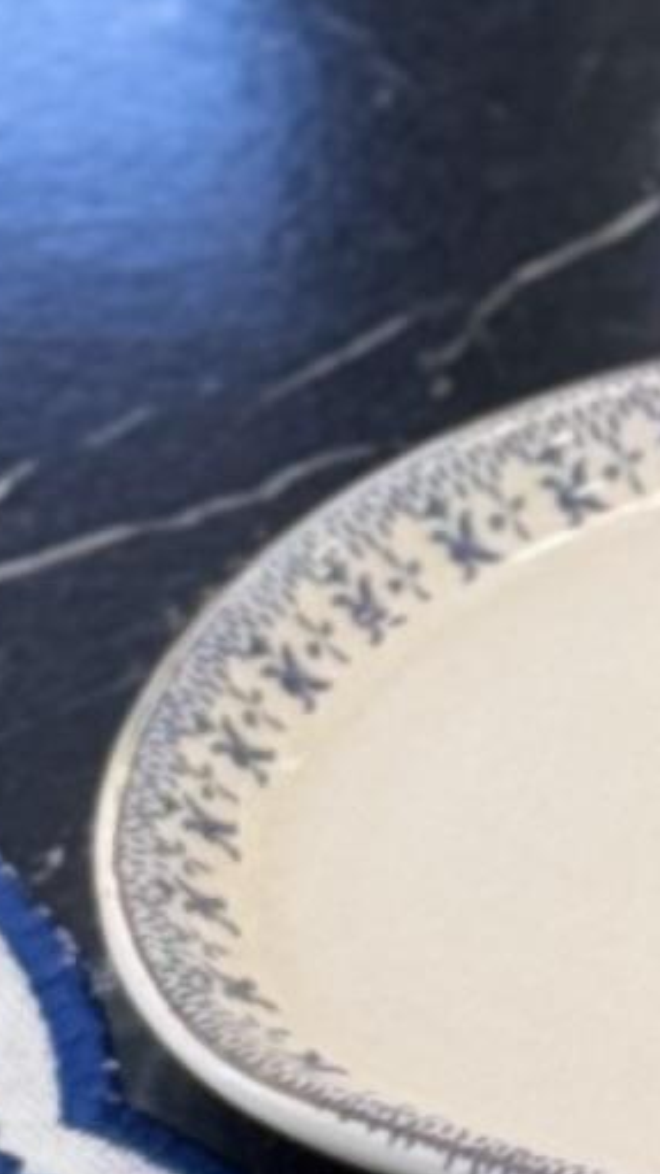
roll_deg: -0.7
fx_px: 12864
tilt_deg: -35.8
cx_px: 2560
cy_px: 678
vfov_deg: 5.2
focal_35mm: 413
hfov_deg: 2.9
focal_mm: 6.76
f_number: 1.78
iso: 64
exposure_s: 1/274
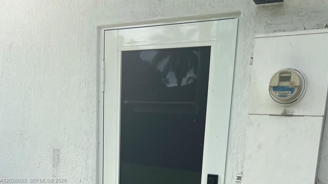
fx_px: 330
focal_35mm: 38
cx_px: 163
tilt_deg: -6.8
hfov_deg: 52.8
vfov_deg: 29.3
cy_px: 181
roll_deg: -2.9
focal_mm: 5.7
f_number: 1.5
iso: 50
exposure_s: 1/2299
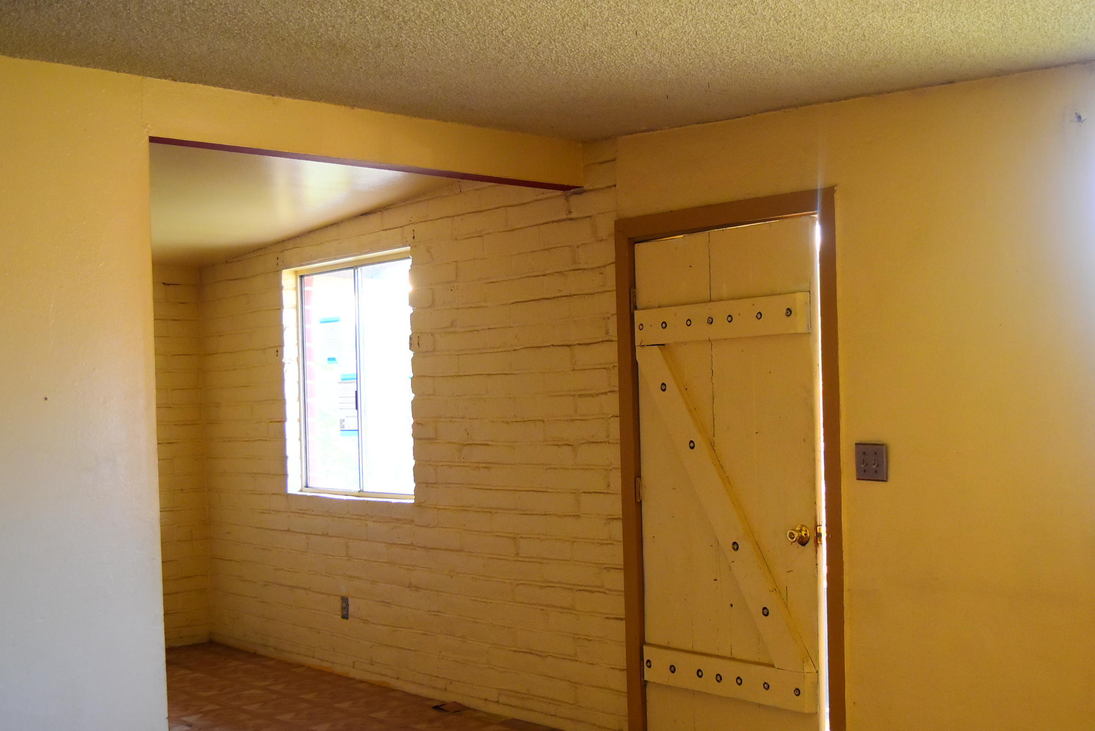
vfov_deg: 30.7
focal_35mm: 44
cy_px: 435
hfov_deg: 44.6
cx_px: 661
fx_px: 1328
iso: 800
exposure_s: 1/60
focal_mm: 23
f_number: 4
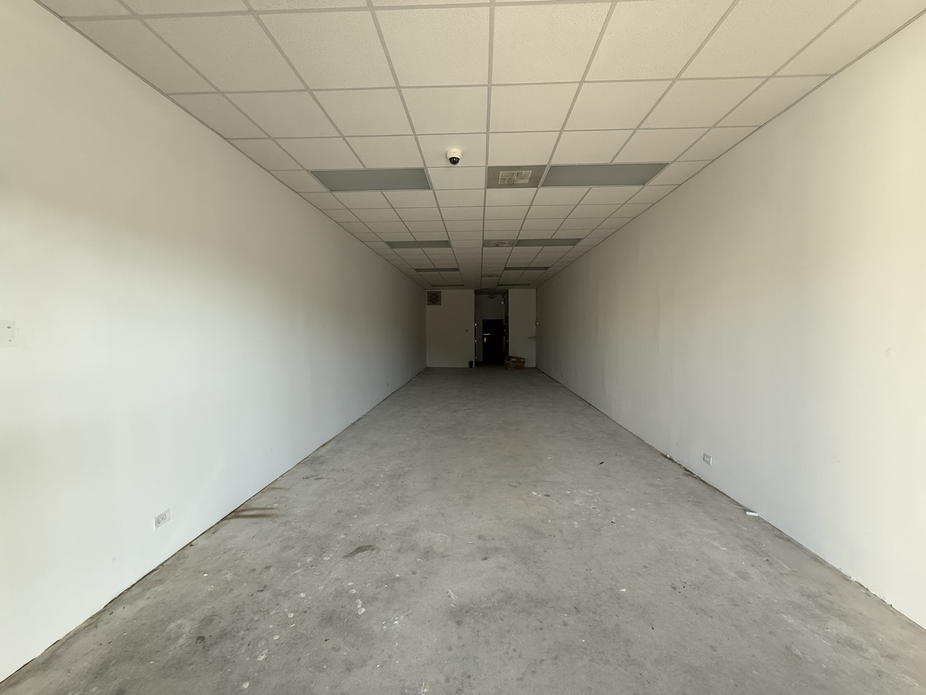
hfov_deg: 102.1
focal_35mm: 14
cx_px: 463
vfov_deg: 85.7
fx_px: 375
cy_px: 348
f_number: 2.2
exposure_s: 1/99
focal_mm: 2.22
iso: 200
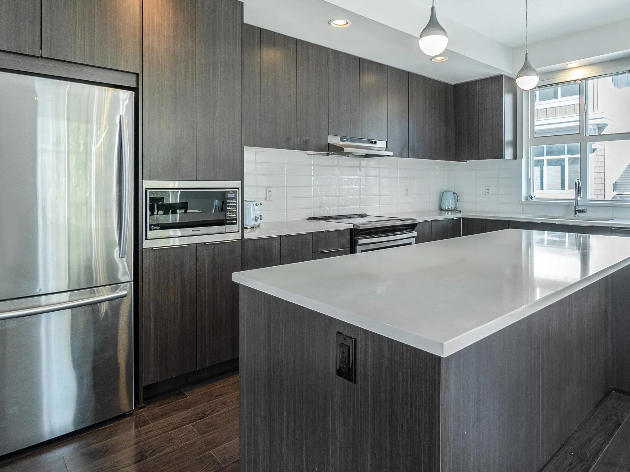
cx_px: 363
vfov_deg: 60.6
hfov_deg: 75.9
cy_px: 189
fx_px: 400
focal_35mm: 22
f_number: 4
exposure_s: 1/80
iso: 400
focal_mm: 10
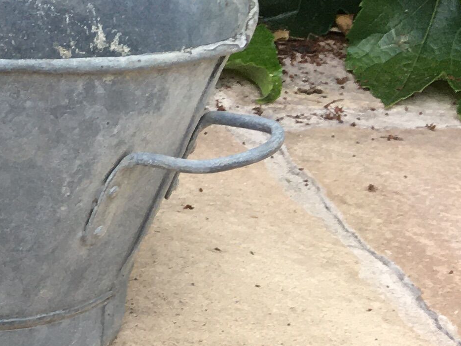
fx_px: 1665
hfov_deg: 13.1
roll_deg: -1.6
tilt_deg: -25.5
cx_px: -531
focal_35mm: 125
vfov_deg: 11.8
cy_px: 64
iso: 40
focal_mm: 4.15
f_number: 2.2
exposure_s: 1/100
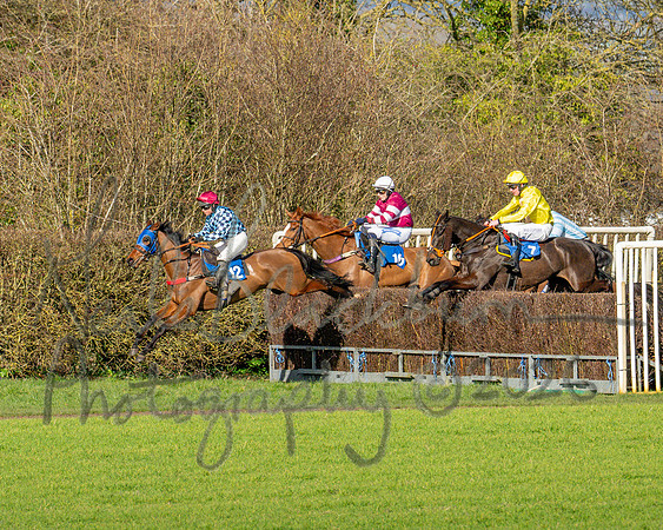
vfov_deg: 1.4
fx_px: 21683
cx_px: 137
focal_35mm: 1105
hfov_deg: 1.8
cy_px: 106
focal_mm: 400
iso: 320
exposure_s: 1/2500
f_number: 5.6
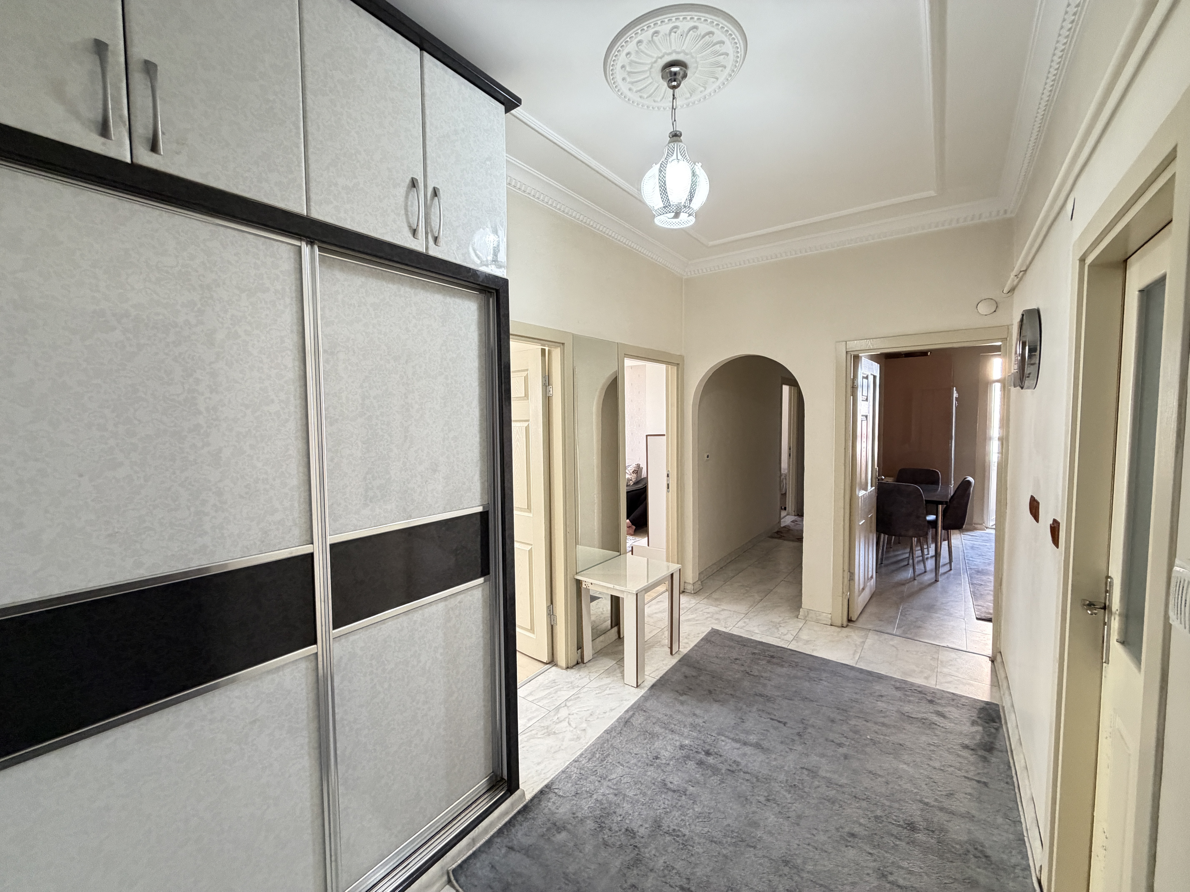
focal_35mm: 14
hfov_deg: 102.1
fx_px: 481
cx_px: 595
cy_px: 446
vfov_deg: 85.7
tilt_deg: -3.6
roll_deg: +0.9
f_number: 2.2
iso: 400
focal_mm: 2.22
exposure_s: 1/50
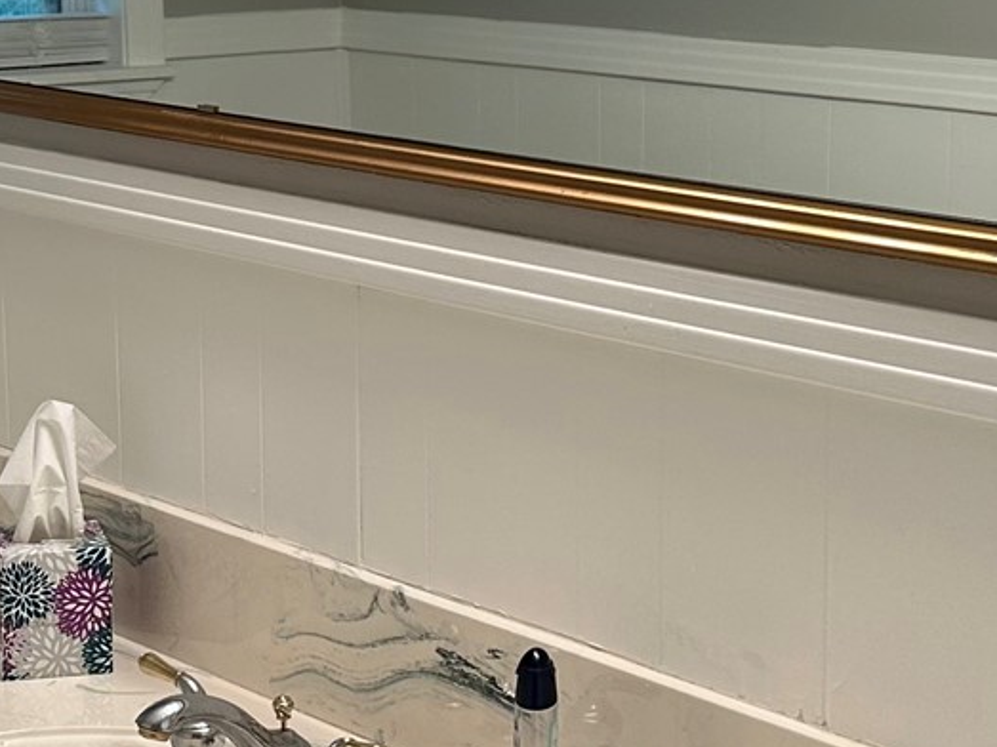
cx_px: 423
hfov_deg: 20.9
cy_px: 374
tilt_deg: -11.8
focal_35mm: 94
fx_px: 2707
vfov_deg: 15.7
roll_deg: +0.3
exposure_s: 1/120
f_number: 1.78
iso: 100
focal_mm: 6.86
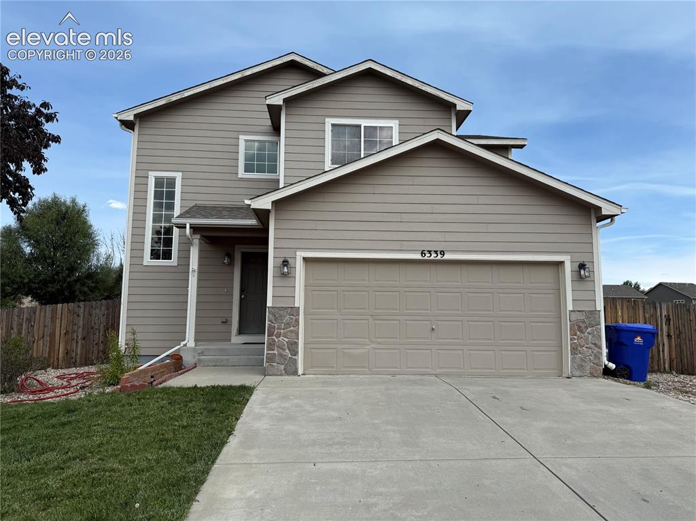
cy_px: 260
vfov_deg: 56.8
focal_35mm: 24
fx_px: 482
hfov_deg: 71.6
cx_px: 348
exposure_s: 1/3759
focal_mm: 6.76
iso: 80
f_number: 1.78
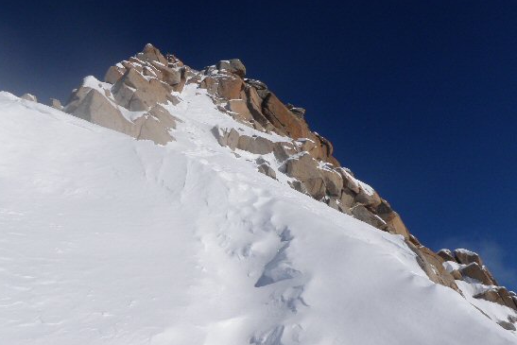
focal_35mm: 36
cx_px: 233
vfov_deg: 36.9
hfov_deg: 53.0
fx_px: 517
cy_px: 170
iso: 50
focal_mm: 5
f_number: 5
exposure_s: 1/800
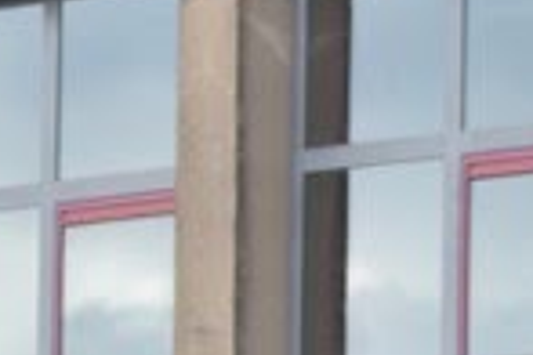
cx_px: 0
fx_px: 7743
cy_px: 1186
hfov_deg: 3.9
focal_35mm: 523
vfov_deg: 2.6
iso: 100
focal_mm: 50
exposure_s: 1/500
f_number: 4.5
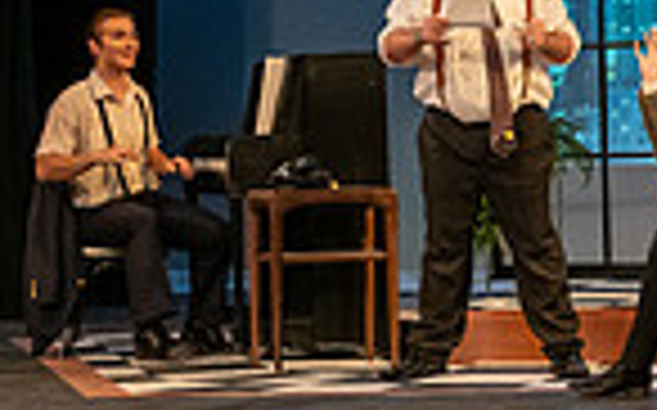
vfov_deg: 6.7
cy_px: 61
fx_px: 3471
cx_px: 616
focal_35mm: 194
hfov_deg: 10.7
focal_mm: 48
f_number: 3.5
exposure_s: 1/200
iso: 2500
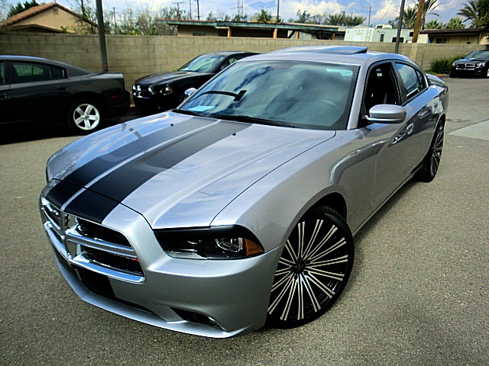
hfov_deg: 67.3
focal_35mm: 26
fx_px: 367
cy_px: 183
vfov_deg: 53.1
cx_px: 244
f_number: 2.6
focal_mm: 4.65
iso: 64
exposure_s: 1/800
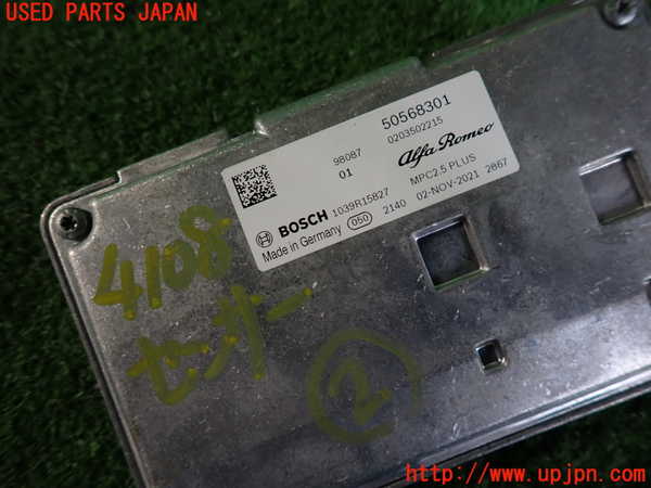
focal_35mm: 25
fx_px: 470
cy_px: 244
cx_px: 326
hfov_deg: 69.4
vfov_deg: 54.9
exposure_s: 1/30
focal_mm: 4.5
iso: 200
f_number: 2
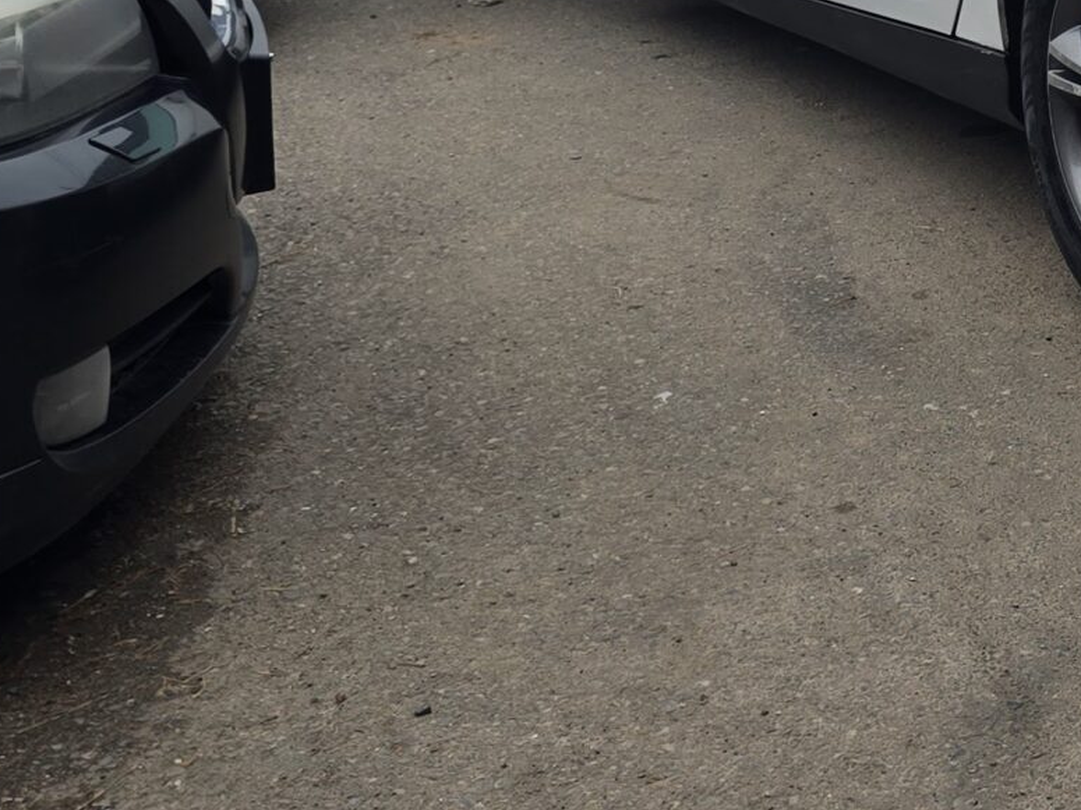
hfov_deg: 23.0
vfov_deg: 17.9
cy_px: -282
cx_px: 1385
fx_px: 2373
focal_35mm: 76
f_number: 1.7
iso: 12
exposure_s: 1/404
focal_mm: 6.3
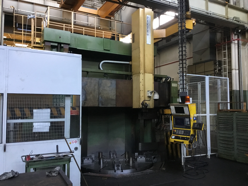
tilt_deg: +3.0
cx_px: 124
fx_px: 222
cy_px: 93
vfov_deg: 45.4
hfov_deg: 58.4
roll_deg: +0.2
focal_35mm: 31
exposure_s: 1/33
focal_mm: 3.3
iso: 250
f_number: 2.4
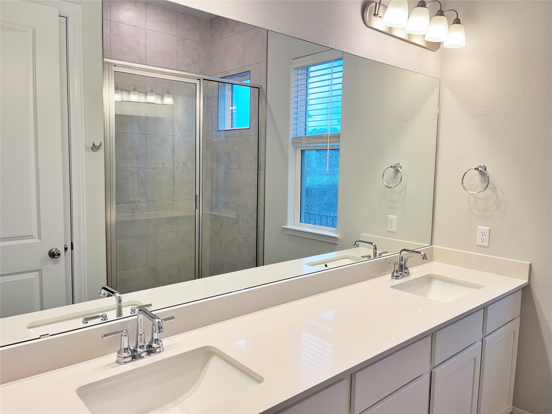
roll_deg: -1.4
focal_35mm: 26
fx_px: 415
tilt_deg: -6.2
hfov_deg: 67.3
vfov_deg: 53.1
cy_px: 207
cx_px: 276
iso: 50
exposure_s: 1/120
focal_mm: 5.1
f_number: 1.6
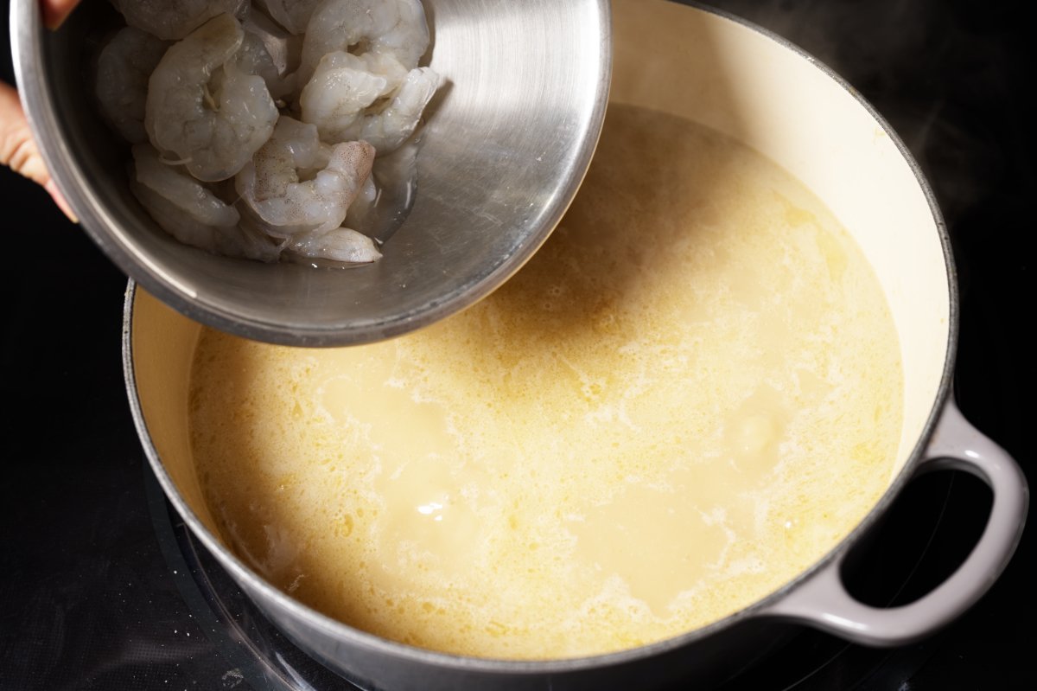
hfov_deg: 36.9
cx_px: 518
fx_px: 1555
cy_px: 346
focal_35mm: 54
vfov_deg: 25.0
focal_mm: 54
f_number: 5.6
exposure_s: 1/125
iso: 100
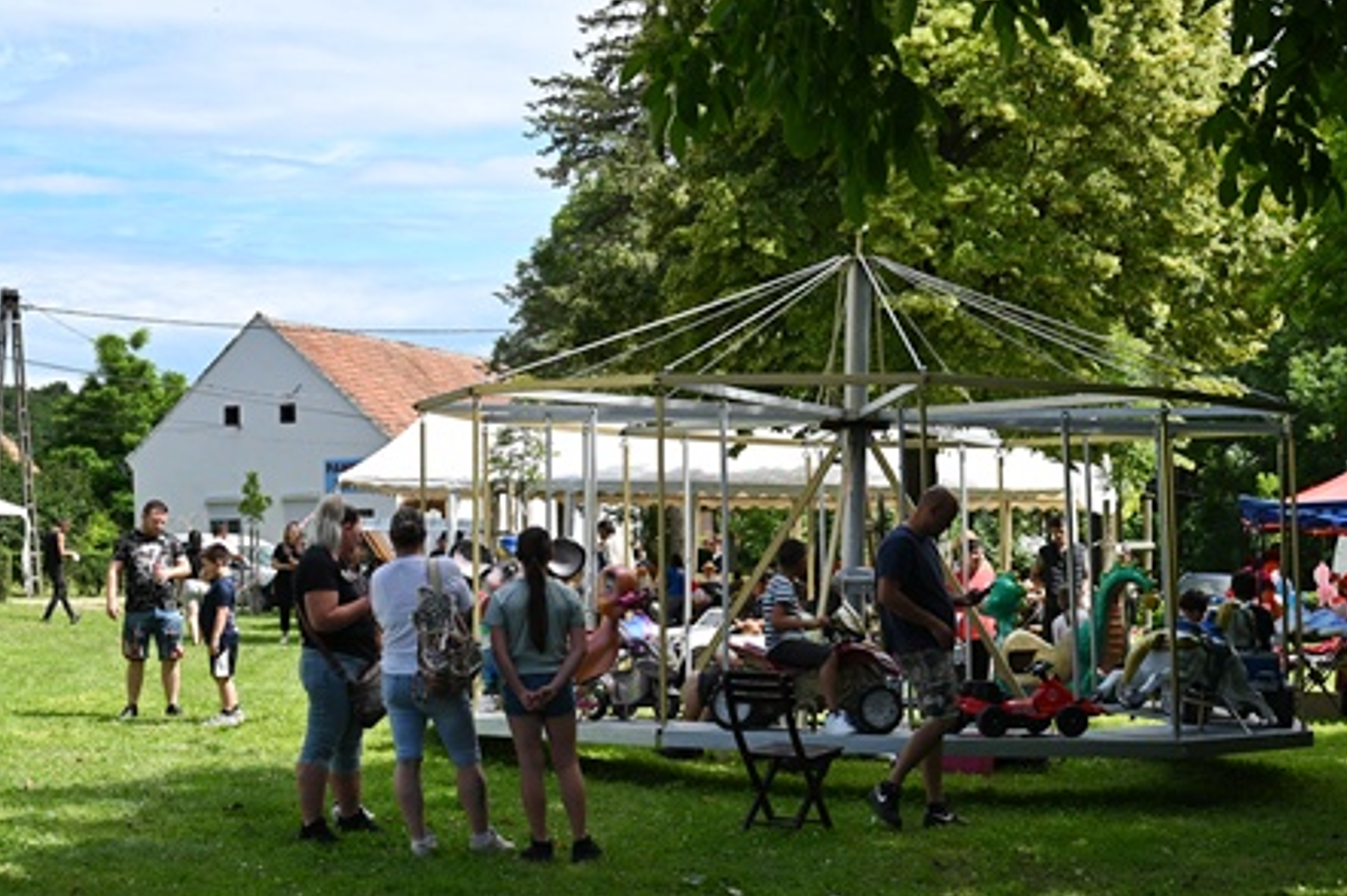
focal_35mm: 63
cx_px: 663
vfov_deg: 21.5
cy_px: 507
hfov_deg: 31.9
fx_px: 2355
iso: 100
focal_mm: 53
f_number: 6.3
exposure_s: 1/320
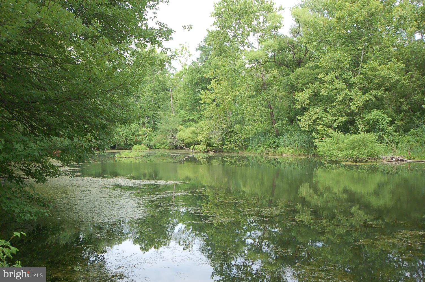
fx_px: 425
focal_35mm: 36
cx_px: 212
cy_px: 141
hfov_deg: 53.2
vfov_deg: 36.8
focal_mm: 24
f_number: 9
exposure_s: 1/80
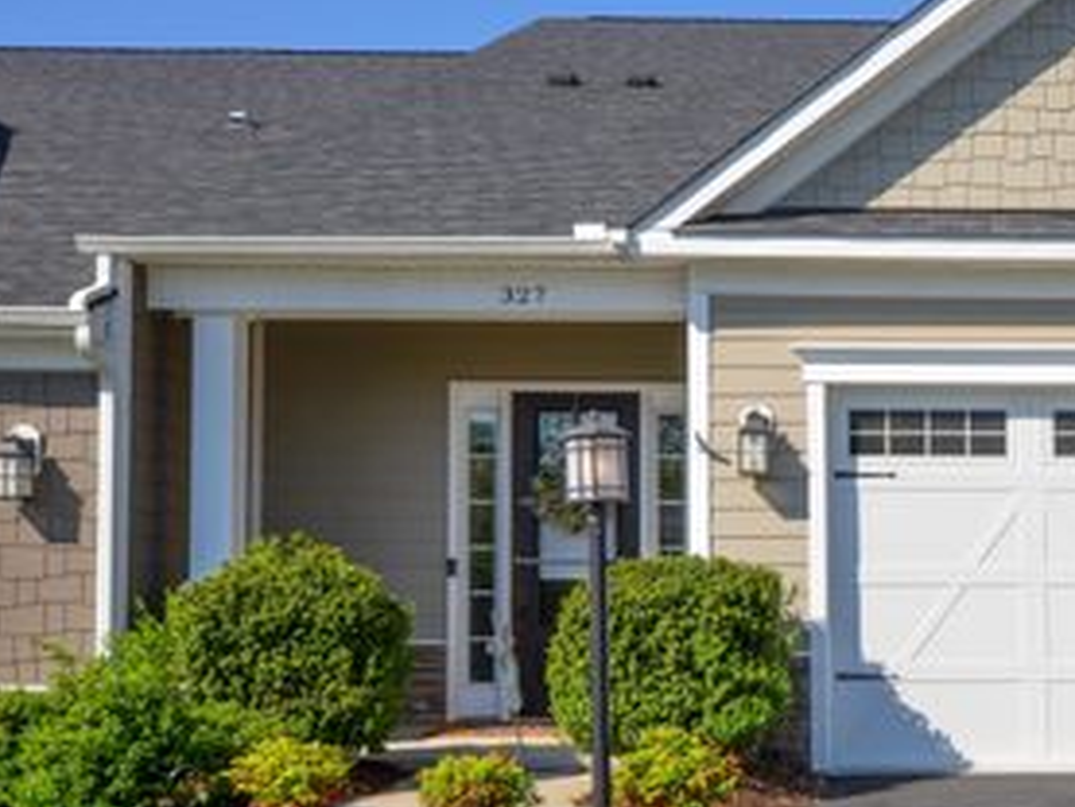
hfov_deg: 34.9
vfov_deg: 28.0
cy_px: 316
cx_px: 951
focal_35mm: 52
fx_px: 1616
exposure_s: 1/250
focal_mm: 20
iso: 100
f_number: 8
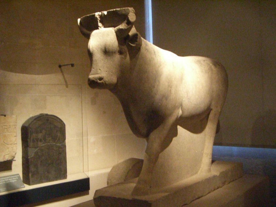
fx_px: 375
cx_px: 138
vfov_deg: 30.9
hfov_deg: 40.4
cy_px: 104
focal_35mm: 47
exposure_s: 1/60
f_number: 3
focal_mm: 7.6
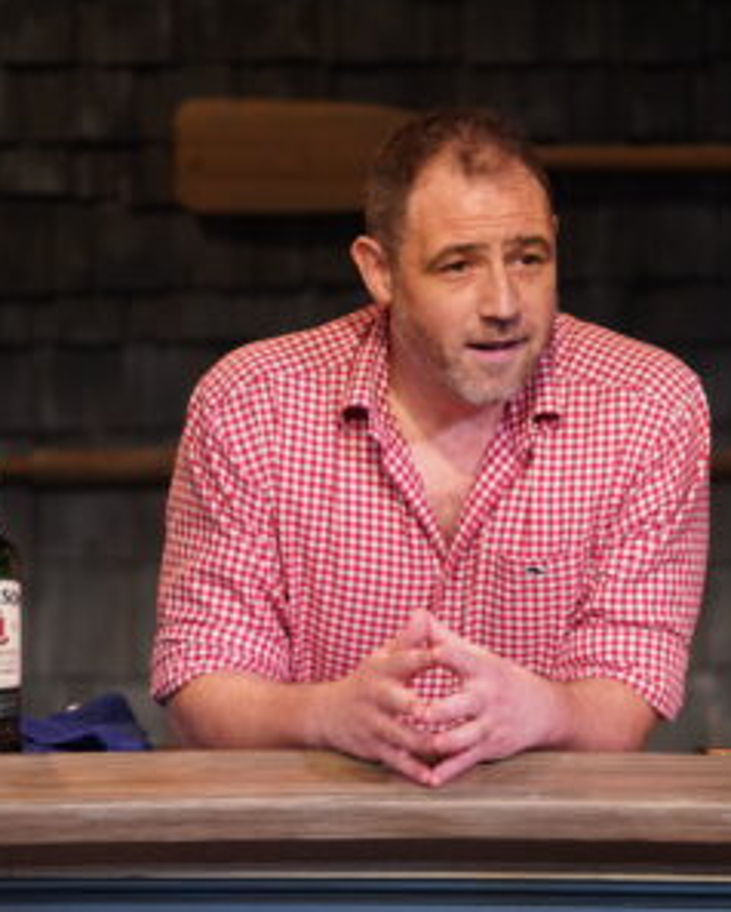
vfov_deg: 7.9
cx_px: 430
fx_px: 6565
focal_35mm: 243
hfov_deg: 6.4
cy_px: 454
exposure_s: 1/500
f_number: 4
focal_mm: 171
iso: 3200
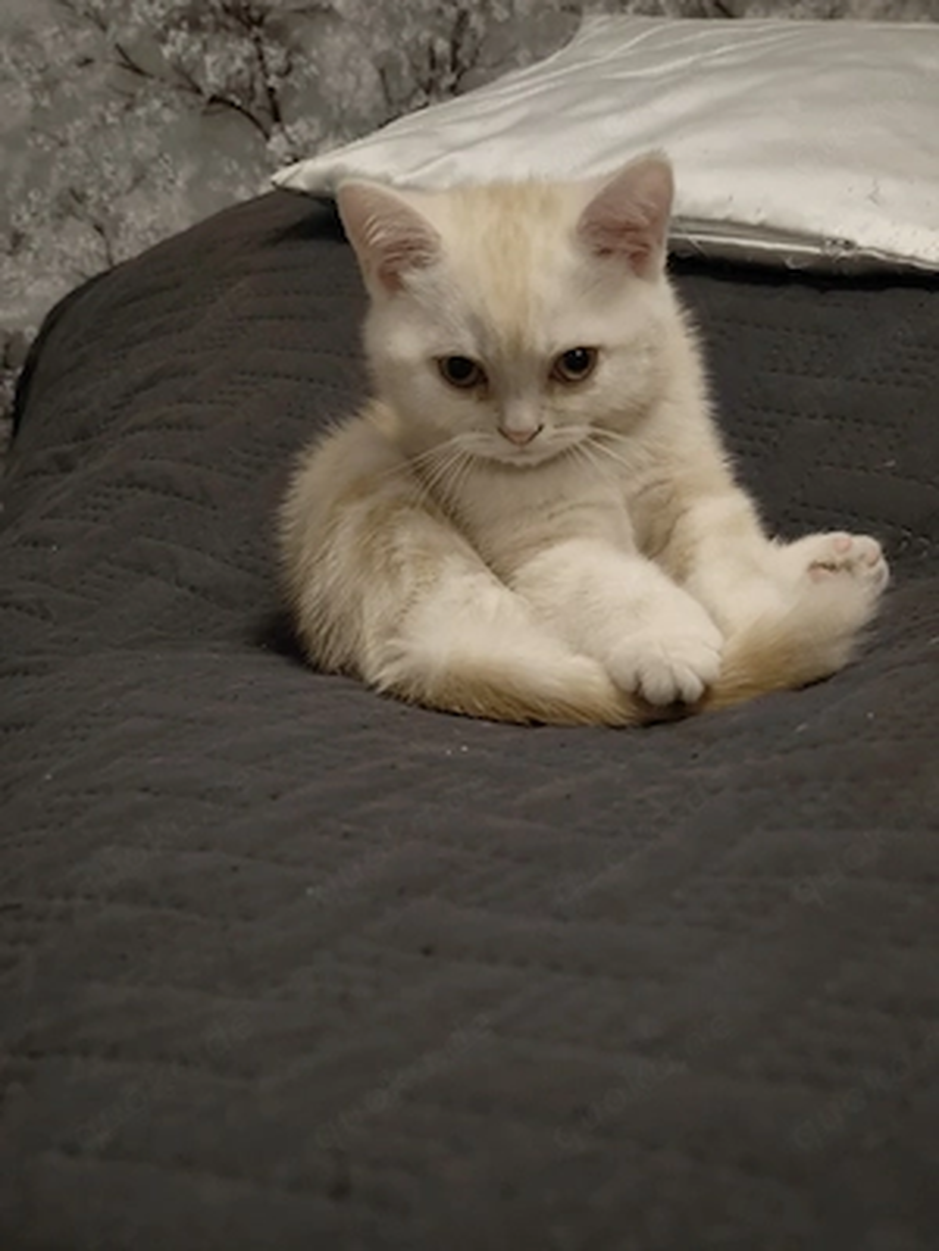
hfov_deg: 32.2
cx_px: 470
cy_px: 626
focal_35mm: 45
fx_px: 1628
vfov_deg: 42.1
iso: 640
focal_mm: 6.92
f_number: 1.9
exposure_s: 1/50.3
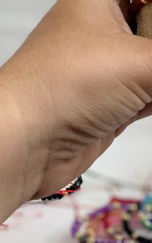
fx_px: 869
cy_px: -36
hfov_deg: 9.8
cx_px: 193
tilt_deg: -7.1
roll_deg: -3.0
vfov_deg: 15.5
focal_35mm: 131
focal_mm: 6
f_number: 2
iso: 64
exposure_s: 1/122
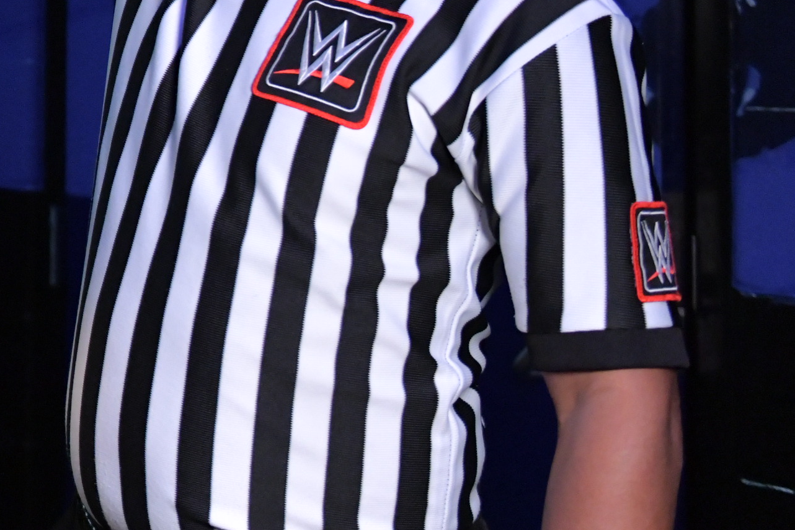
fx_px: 2275
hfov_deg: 18.0
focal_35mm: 103
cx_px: -343
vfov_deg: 13.0
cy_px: -88
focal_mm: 32
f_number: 2.8
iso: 3200
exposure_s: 1/400
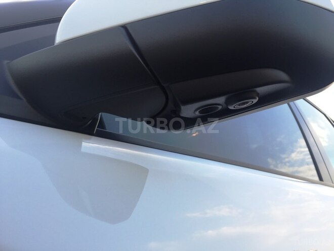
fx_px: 280
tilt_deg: +24.9
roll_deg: -0.4
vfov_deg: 48.2
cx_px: 167
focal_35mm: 29
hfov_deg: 61.7
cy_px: 126
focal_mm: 4.15
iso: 32
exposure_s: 1/163
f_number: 2.2
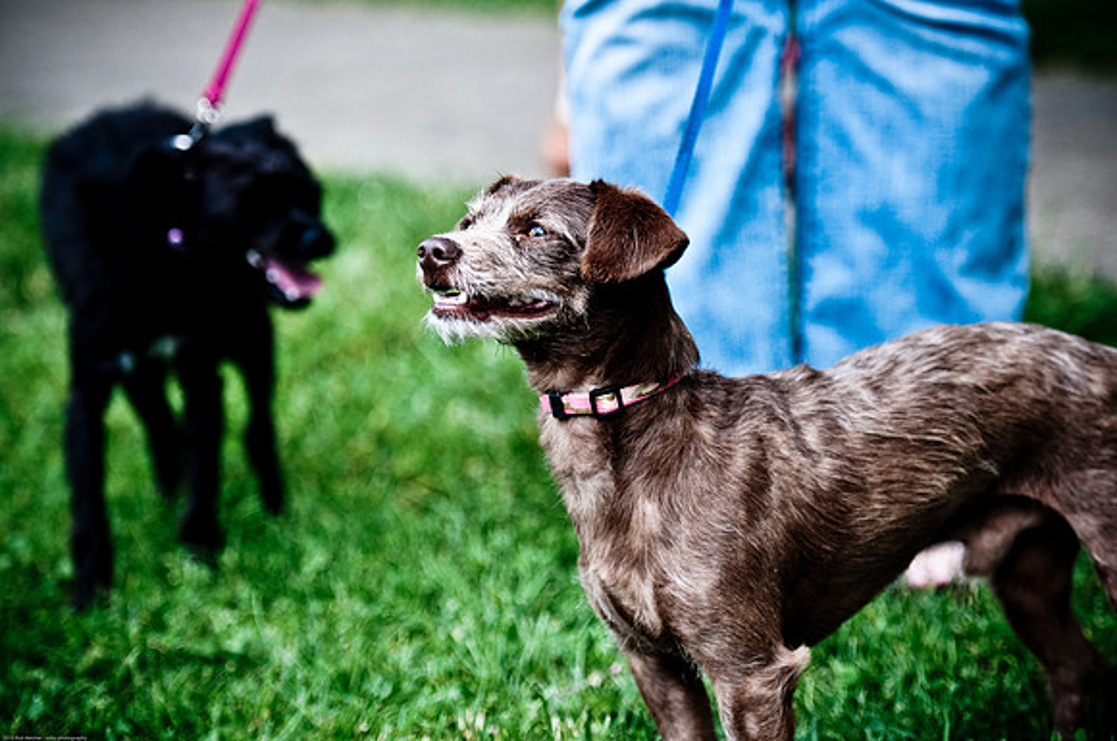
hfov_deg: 14.0
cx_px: 558
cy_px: 370
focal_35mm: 147
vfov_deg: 9.3
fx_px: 4555
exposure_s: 1/400
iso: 200
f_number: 2.8
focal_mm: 98
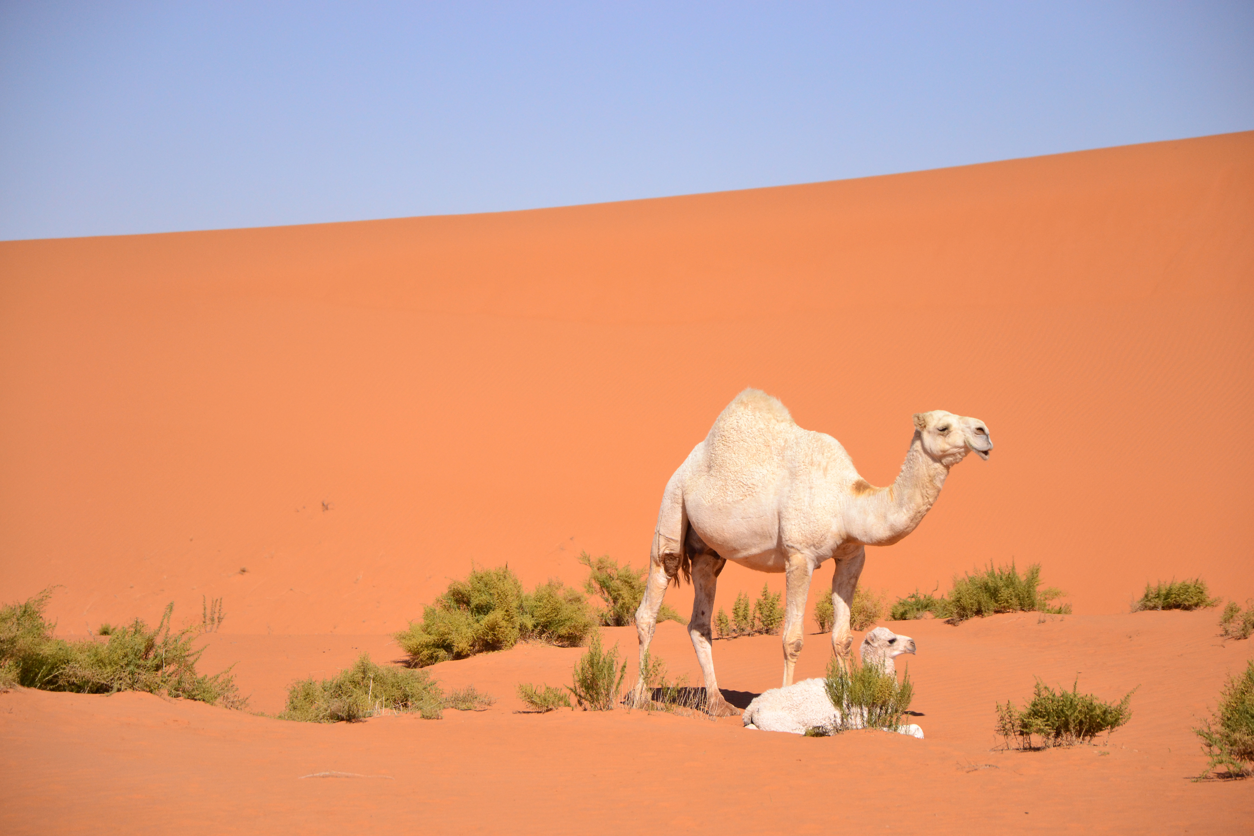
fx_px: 5486
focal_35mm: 158
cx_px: 627
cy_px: 418
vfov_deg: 8.7
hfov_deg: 13.0
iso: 800
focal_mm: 105
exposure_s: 1/4000
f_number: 7.1
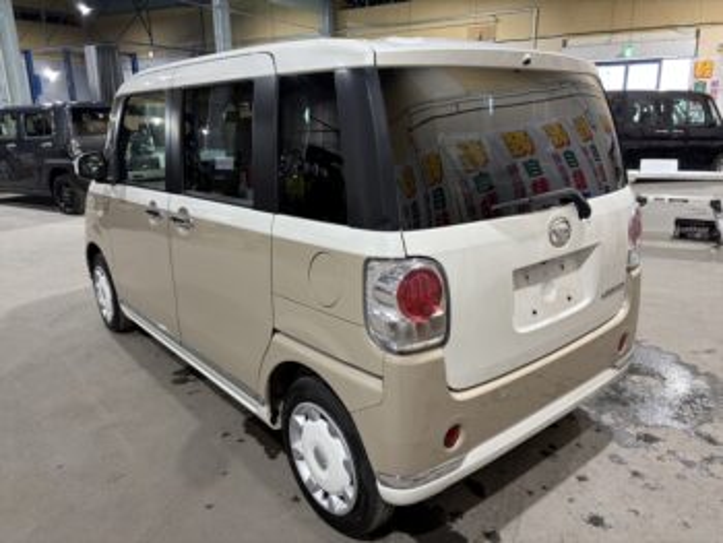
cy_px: 272
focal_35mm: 26
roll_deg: +1.8
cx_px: 362
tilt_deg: -15.7
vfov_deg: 53.1
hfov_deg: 67.3
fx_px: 543
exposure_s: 1/50
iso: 125
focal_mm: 5.96
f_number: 1.6
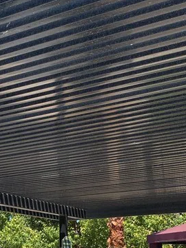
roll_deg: +0.8
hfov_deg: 19.4
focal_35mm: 74
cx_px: 10
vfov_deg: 25.7
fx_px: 530
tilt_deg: +8.7
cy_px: 209
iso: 25
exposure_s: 1/1282
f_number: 1.8
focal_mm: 4.25
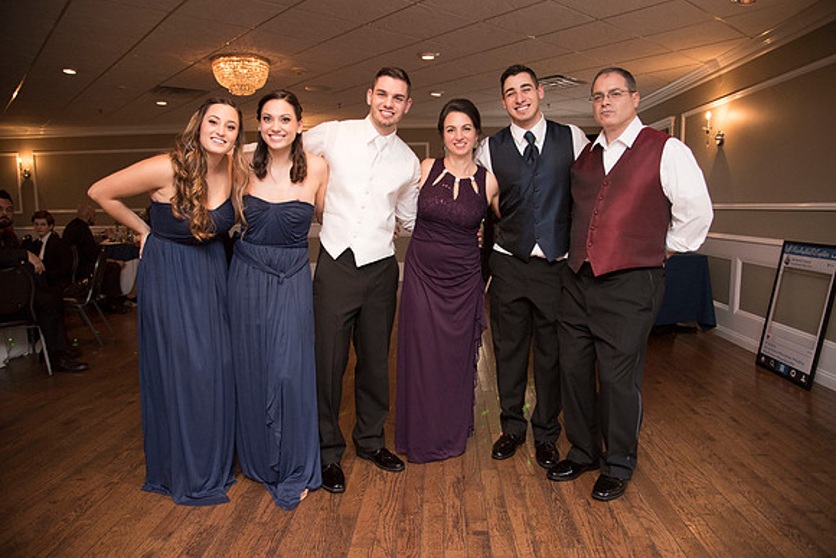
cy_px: 279
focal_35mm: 24
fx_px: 557
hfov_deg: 73.7
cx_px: 418
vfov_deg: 53.2
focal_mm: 24
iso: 2000
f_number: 4
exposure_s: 1/125
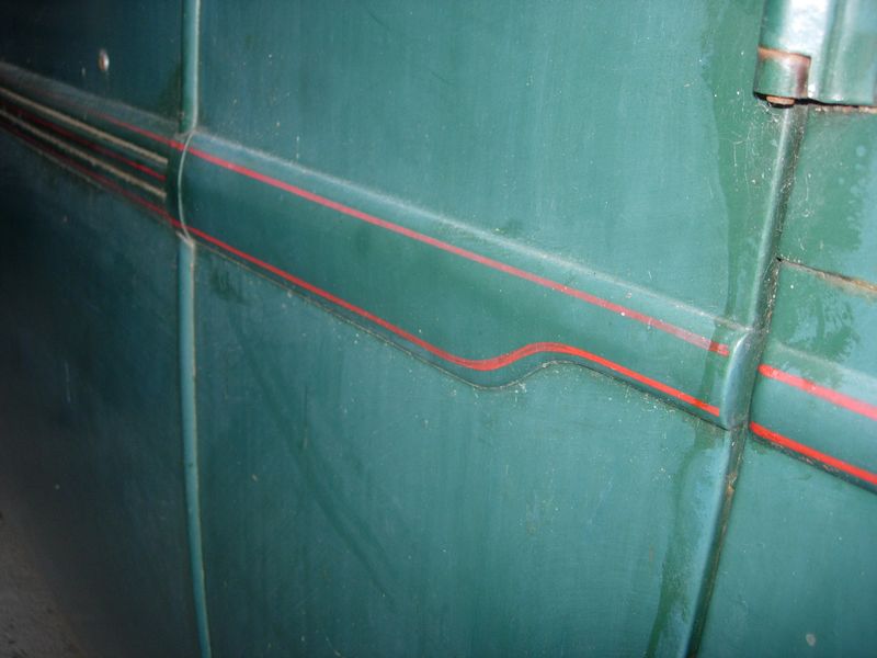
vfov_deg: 37.7
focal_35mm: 38
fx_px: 963
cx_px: 438
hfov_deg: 49.0
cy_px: 329
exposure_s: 1/64
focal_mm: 7.8
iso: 79
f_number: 2.8
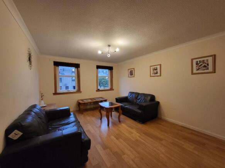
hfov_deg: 106.2
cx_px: 112
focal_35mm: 13
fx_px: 84
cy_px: 84
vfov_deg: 89.9
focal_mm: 1.74
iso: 400
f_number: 2.2
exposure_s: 1/50
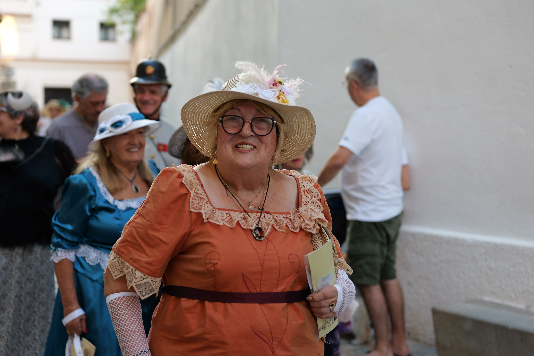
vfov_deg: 22.6
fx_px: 890
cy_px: 178
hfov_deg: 33.4
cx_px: 267
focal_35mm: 60
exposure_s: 1/60
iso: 160
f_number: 2.8
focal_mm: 60
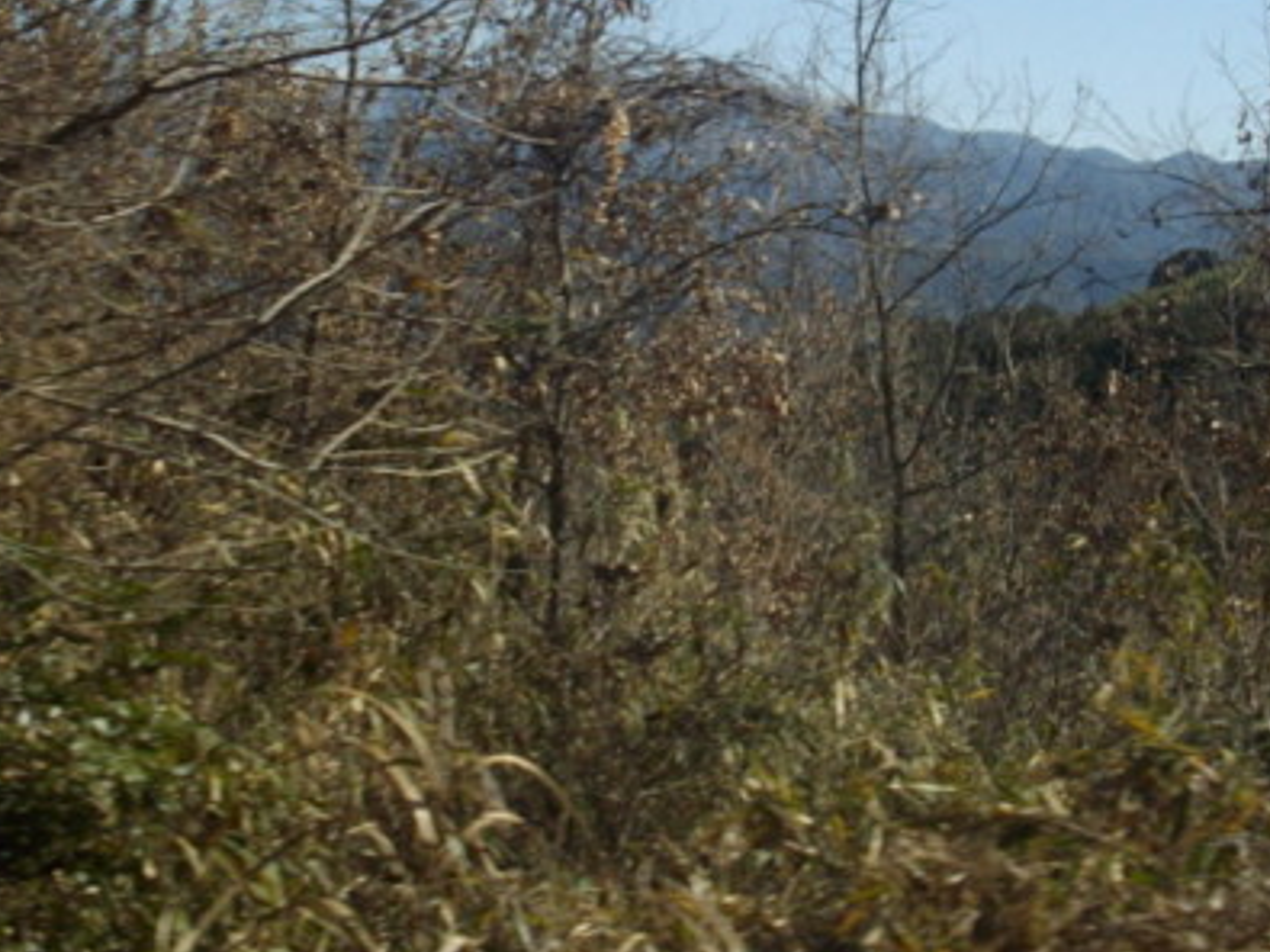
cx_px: 823
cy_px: 273
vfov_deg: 19.5
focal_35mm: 75
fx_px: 2751
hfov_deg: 25.9
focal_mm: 6.2
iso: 80
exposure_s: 1/320
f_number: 5.6
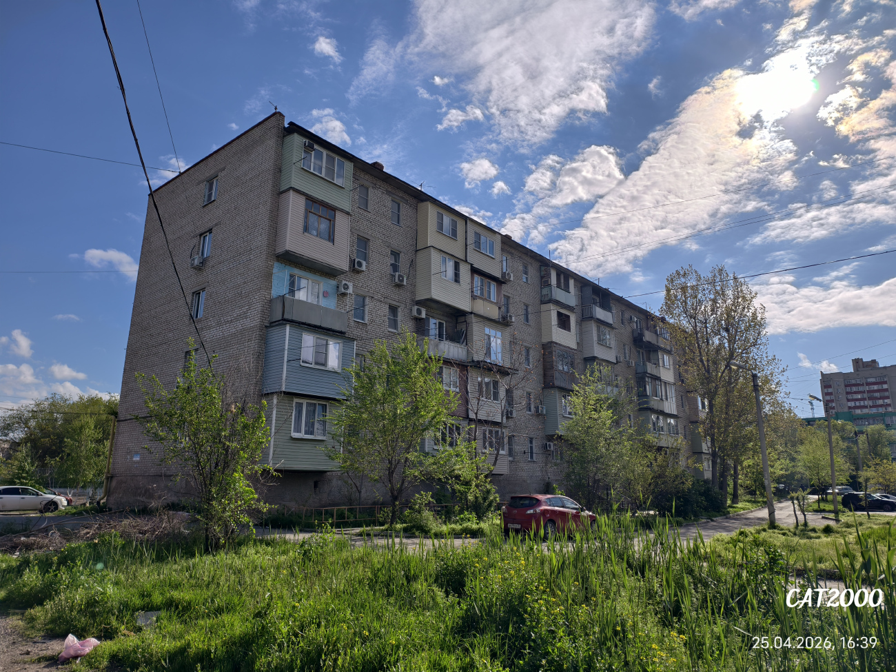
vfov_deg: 58.9
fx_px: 595
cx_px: 448
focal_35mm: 23
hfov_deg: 73.9
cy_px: 336
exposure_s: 1/6250
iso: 72
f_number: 1.57
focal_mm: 6.54
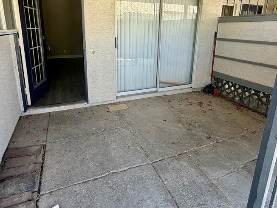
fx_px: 176
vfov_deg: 59.8
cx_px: 136
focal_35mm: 22
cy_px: 71
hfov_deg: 76.4
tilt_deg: -13.1
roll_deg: -1.1
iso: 80
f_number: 2.2
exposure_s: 1/121
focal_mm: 2.22
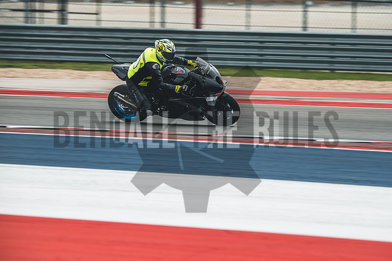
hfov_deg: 6.9
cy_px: 130
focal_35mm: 300
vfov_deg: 4.6
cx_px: 196
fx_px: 3267
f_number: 4
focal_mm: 200
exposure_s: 1/320
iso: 160
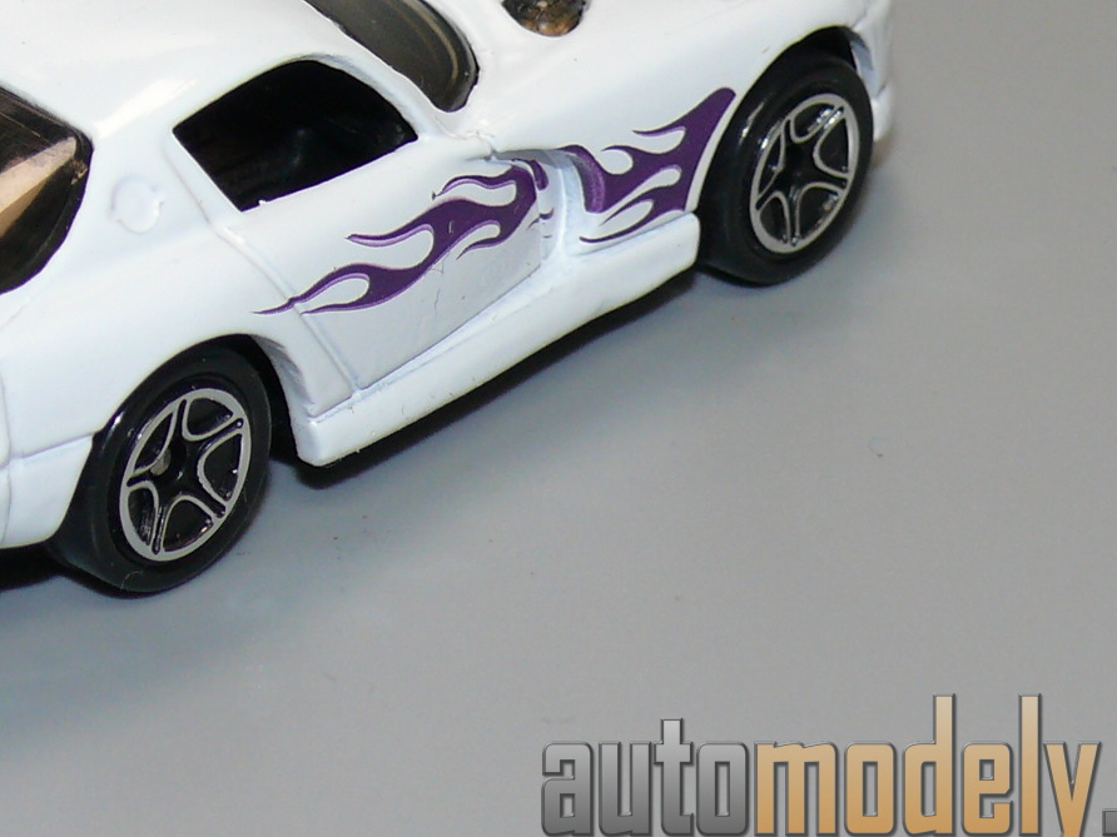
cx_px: 253
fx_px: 5905
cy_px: 134
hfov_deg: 10.8
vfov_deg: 8.1
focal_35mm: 183
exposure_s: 1/30
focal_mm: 13.3
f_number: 4
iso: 100
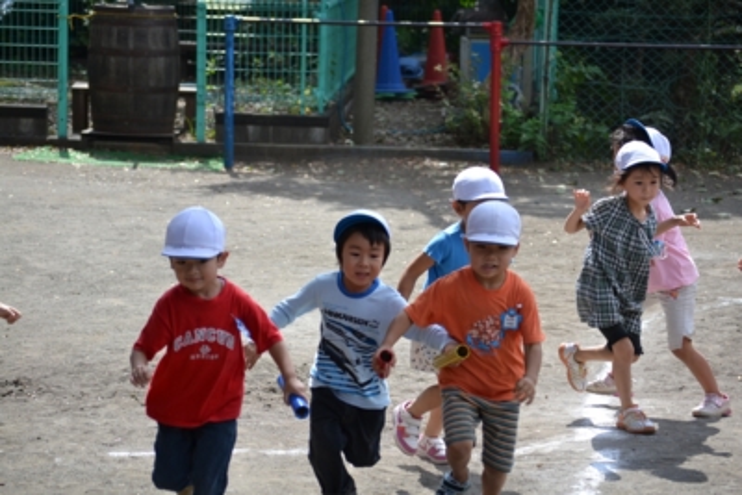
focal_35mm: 138
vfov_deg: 9.9
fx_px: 2845
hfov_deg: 14.9
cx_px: 371
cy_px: 248
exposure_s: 1/1250
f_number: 5
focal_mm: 92
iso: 400
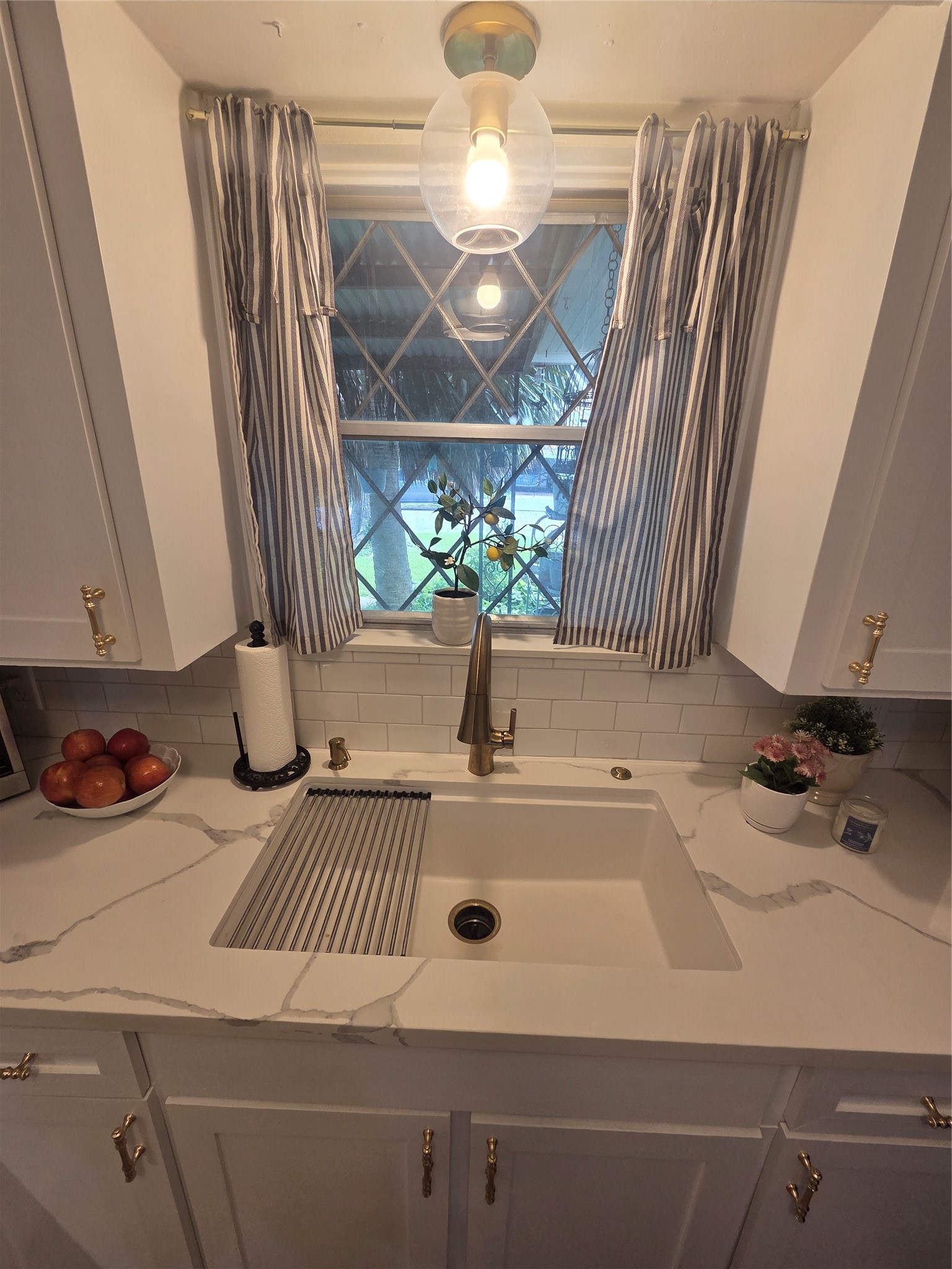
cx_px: 476
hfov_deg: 89.9
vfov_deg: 106.2
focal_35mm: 13
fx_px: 477
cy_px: 634
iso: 80
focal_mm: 2.2
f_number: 2.2
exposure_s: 1/120
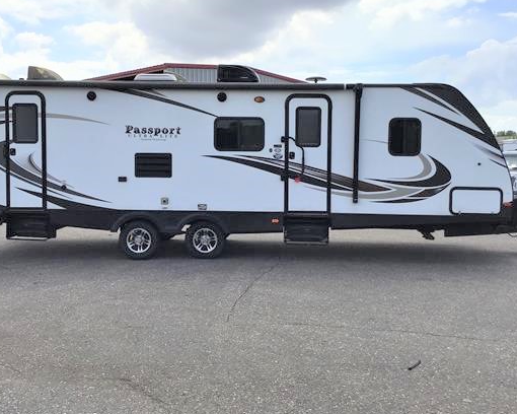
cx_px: 246
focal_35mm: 38
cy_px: 176
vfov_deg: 39.1
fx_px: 581
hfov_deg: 47.9
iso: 25
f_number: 2.4
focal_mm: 3.3
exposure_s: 1/1852
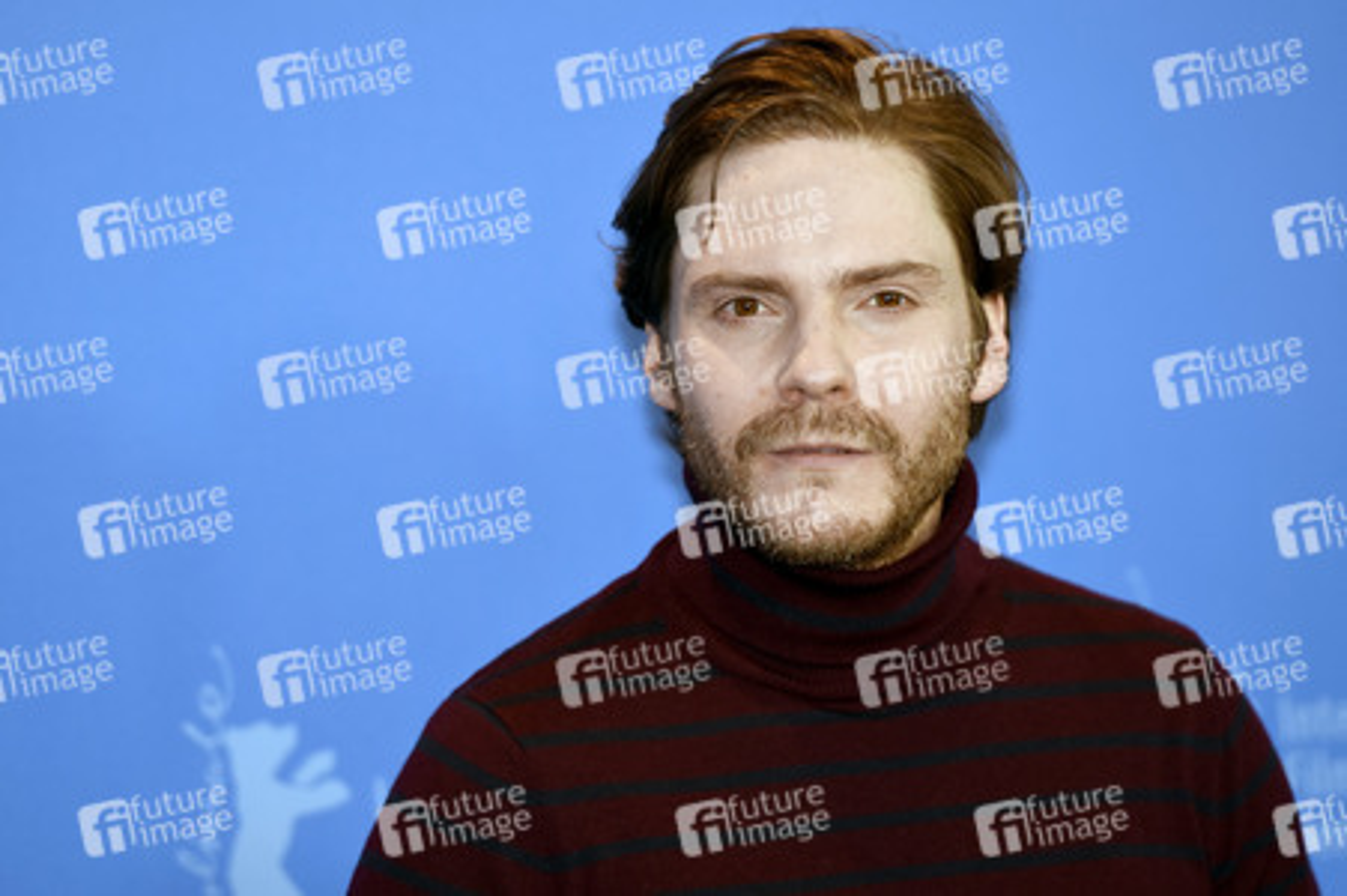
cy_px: 448
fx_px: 10656
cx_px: 674
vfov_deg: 4.8
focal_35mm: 285
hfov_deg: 7.2
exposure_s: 1/400
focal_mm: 190
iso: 640
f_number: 3.2
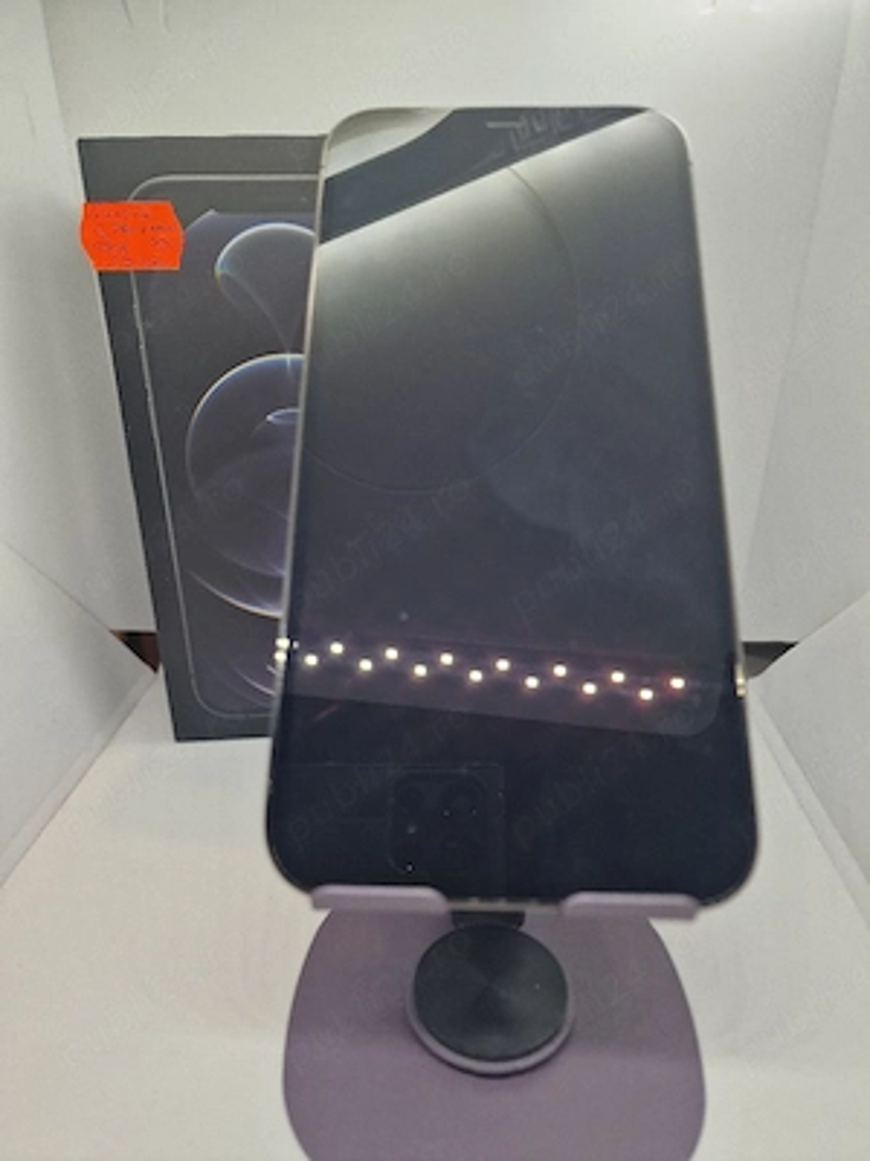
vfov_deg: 73.9
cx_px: 435
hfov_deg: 58.9
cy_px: 580
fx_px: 771
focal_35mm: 23
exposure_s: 1/182
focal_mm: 6.4
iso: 80
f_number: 1.8
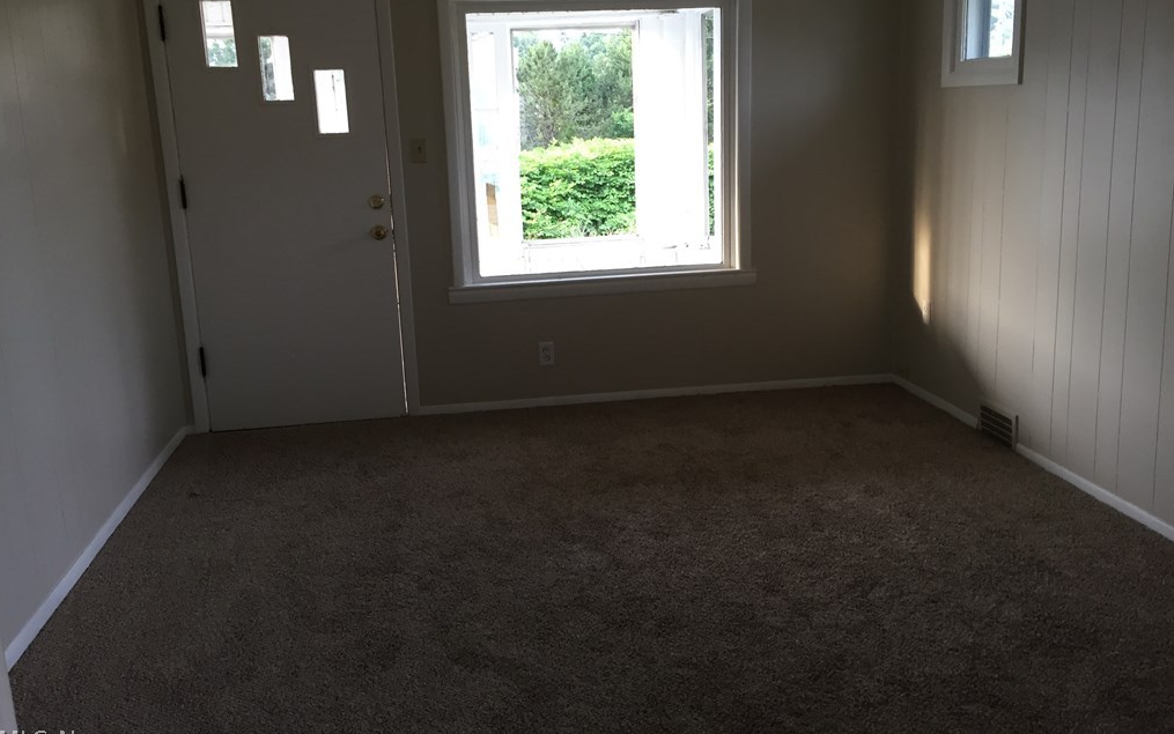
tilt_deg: -11.9
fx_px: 992
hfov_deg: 61.2
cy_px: 316
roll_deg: +2.0
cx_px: 584
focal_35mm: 31
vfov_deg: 40.5
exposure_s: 1/30
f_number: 2.2
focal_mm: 4.15
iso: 64
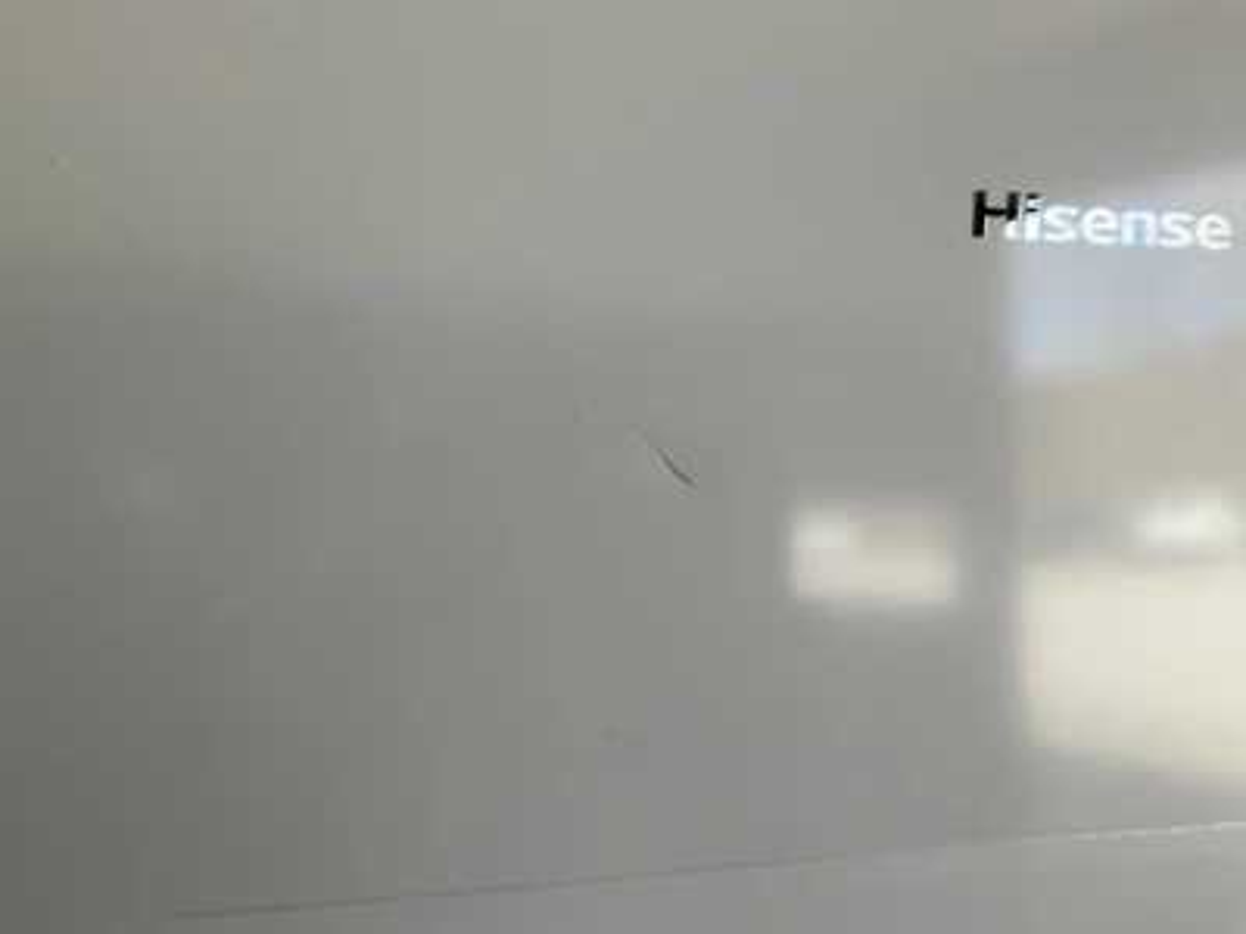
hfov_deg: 61.7
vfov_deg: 48.2
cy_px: 467
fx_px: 1044
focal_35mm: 29
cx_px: 623
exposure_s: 1/146
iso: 20
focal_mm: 3
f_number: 1.8
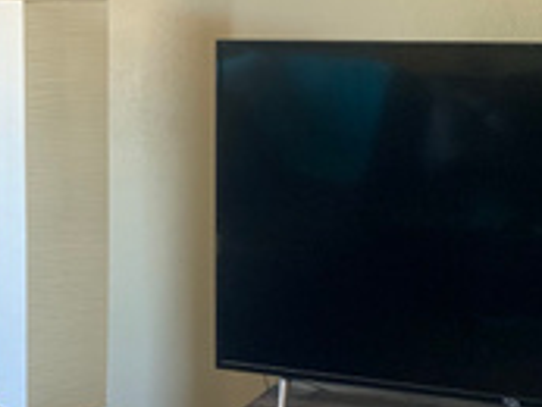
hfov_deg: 20.1
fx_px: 1504
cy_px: 213
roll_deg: -1.1
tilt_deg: -7.4
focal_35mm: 96
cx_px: 78
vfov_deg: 15.4
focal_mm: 4.25
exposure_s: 1/101
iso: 100
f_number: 1.8
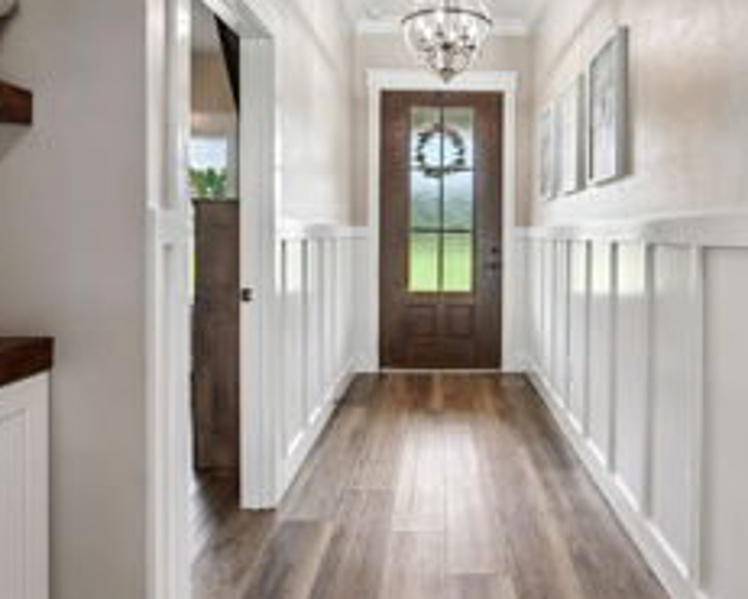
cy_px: 327
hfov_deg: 70.3
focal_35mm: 23
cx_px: 504
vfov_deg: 60.8
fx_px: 509
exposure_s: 1/125
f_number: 8
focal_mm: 14
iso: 320
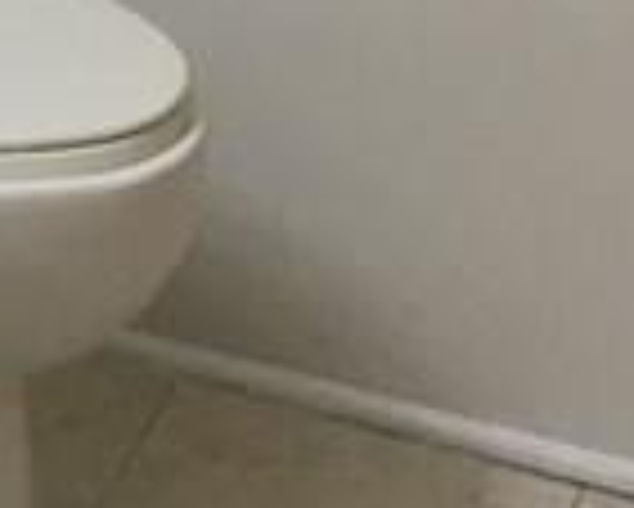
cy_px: -886
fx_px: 3868
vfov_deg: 6.9
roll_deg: -0.2
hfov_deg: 8.8
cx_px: -688
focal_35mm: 206
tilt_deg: -11.5
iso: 40
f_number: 2.2
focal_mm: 4.15
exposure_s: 1/30
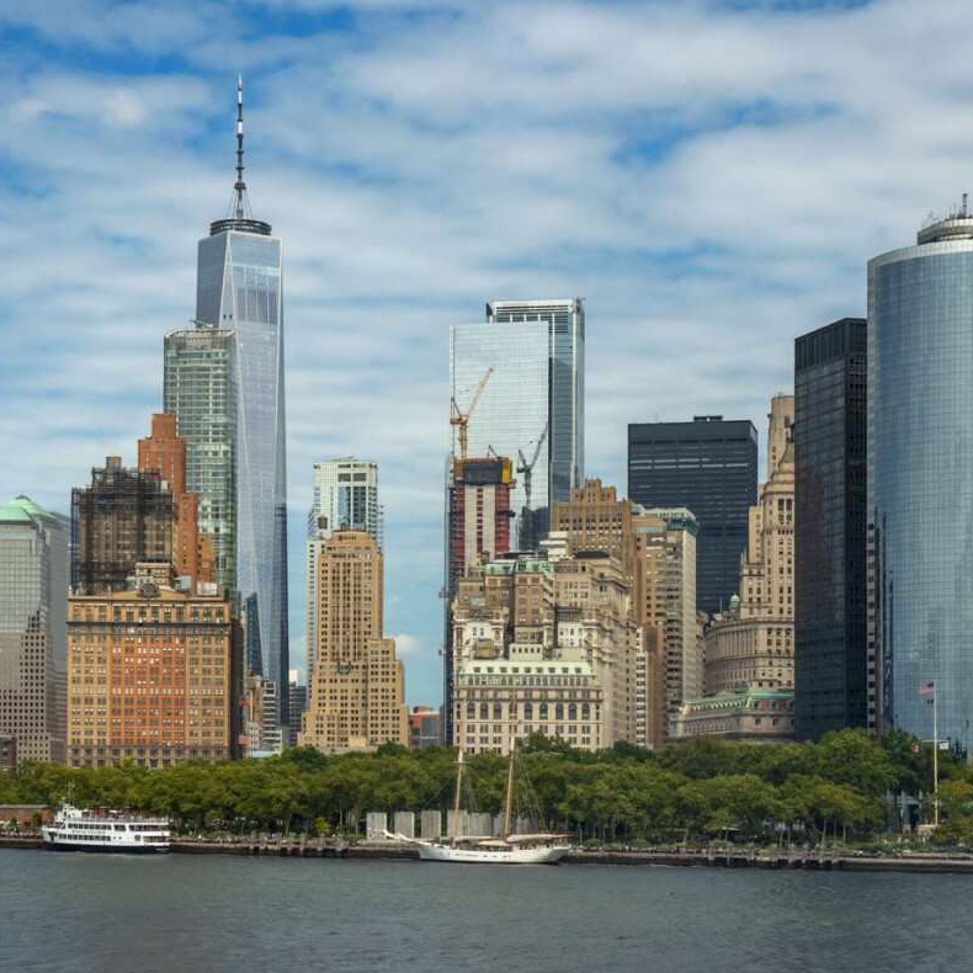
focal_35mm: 71
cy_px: 483
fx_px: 2258
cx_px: 371
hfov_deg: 24.3
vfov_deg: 24.3
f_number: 11
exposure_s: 1/1600
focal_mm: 55
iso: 640
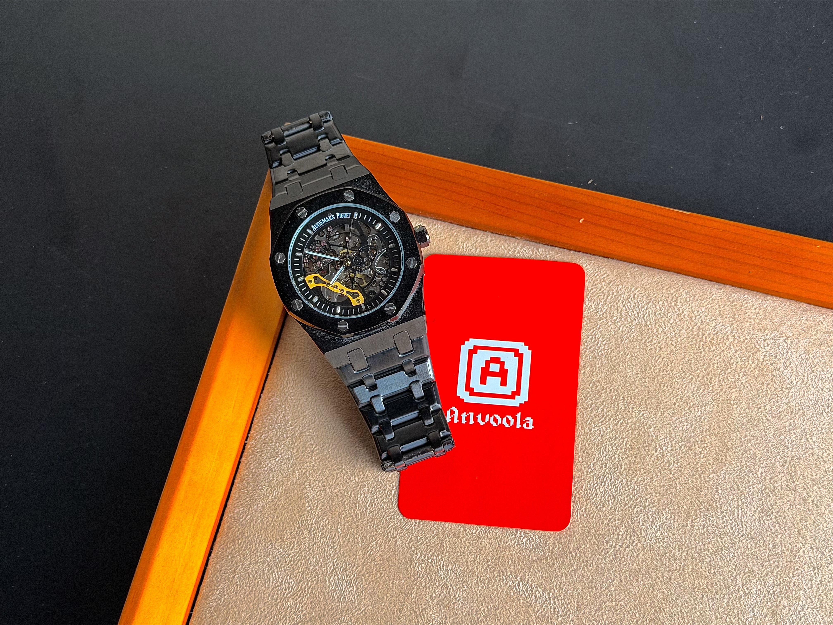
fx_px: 1155
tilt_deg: -72.4
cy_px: 312
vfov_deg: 30.3
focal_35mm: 48
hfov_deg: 39.7
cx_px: 416
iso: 250
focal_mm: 6.76
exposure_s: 1/60
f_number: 1.78
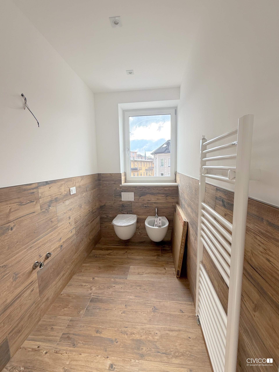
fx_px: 150
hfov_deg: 85.7
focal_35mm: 14
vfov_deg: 102.1
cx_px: 140
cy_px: 186
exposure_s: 1/174
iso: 50
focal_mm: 2.22
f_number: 2.2
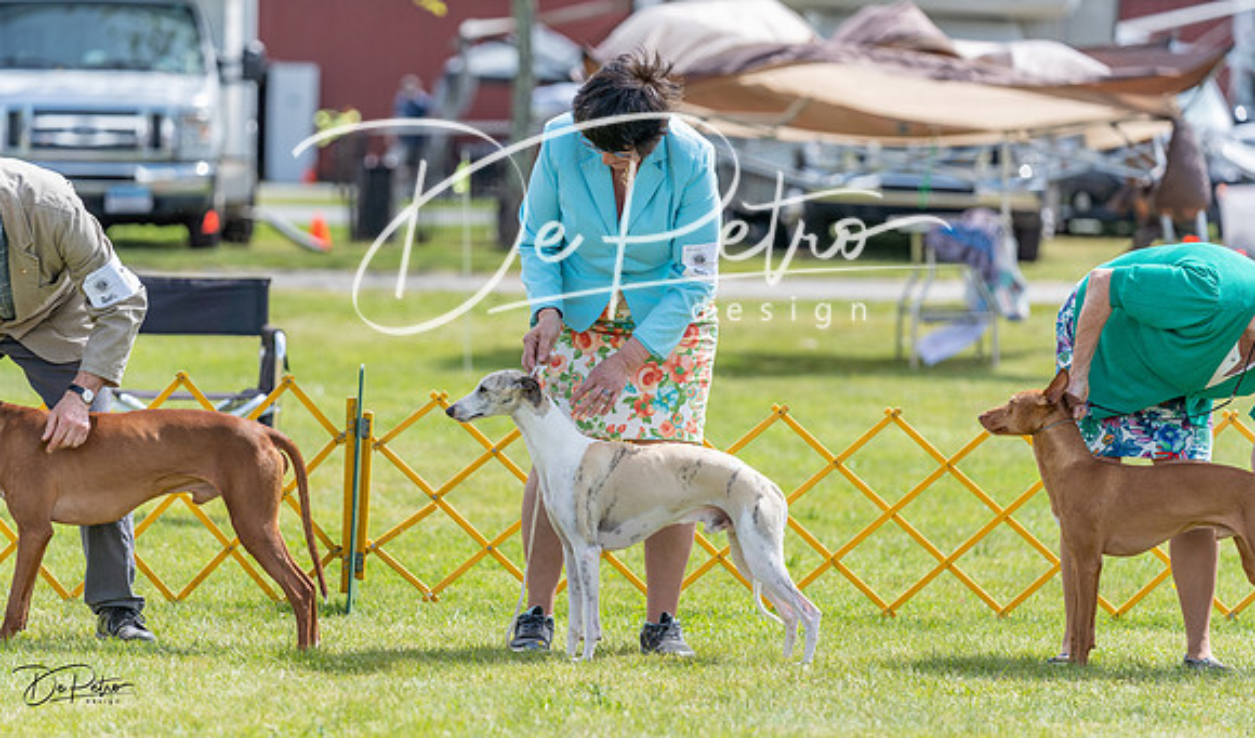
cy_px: 331
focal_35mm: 184
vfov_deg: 6.8
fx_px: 6205
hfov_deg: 11.5
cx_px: 628
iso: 100
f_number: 3.5
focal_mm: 178
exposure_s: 1/1000
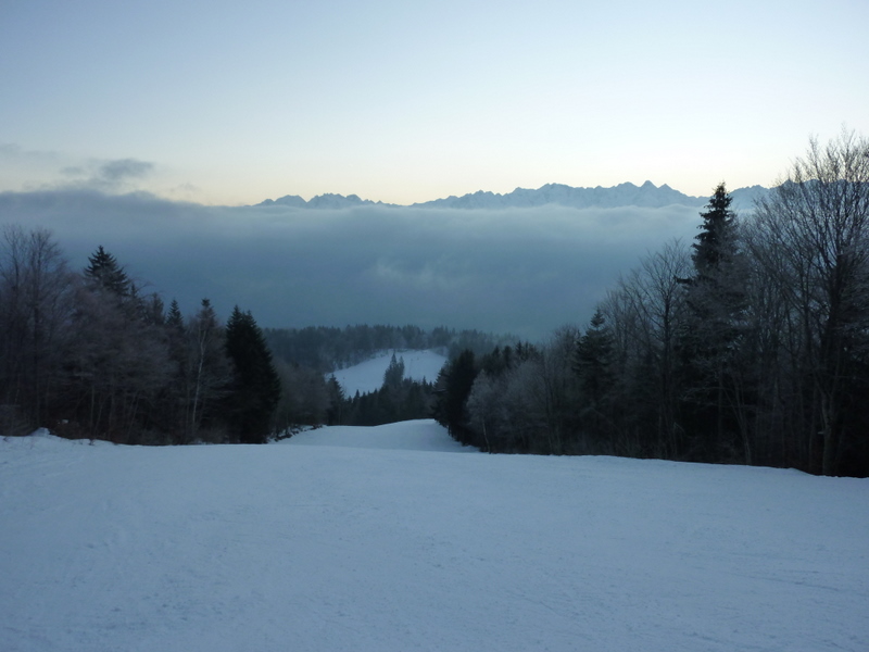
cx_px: 434
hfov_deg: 69.4
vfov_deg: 54.9
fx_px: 628
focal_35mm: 25
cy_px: 326
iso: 125
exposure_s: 1/200
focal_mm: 4.5
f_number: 3.3
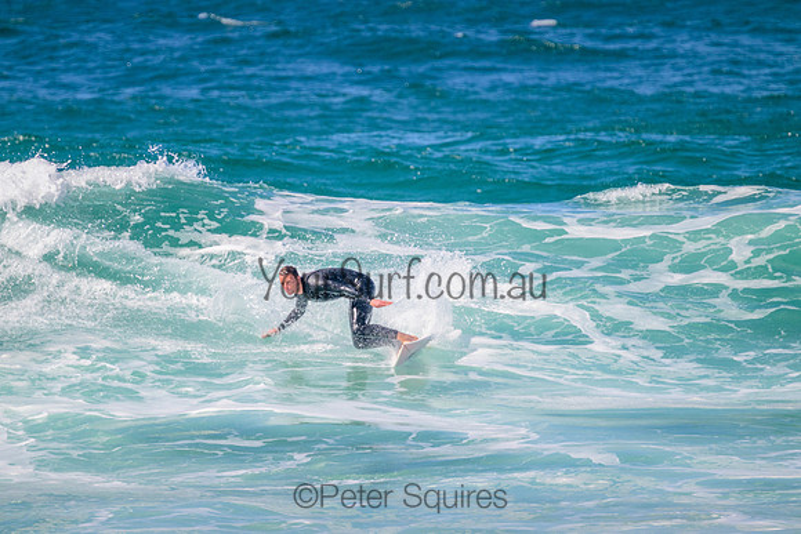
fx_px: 17803
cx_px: 400
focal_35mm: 800
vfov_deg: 1.7
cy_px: 267
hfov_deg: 2.6
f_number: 11
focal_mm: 800
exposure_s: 1/1600
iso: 1000
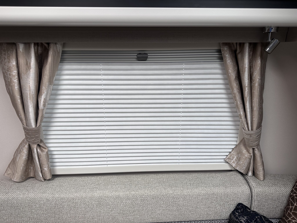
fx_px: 206
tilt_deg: -13.0
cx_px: 148
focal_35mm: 24
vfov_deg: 56.8
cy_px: 112
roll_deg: +1.2
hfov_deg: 71.6
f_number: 1.78
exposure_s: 1/121
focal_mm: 6.86
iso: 125
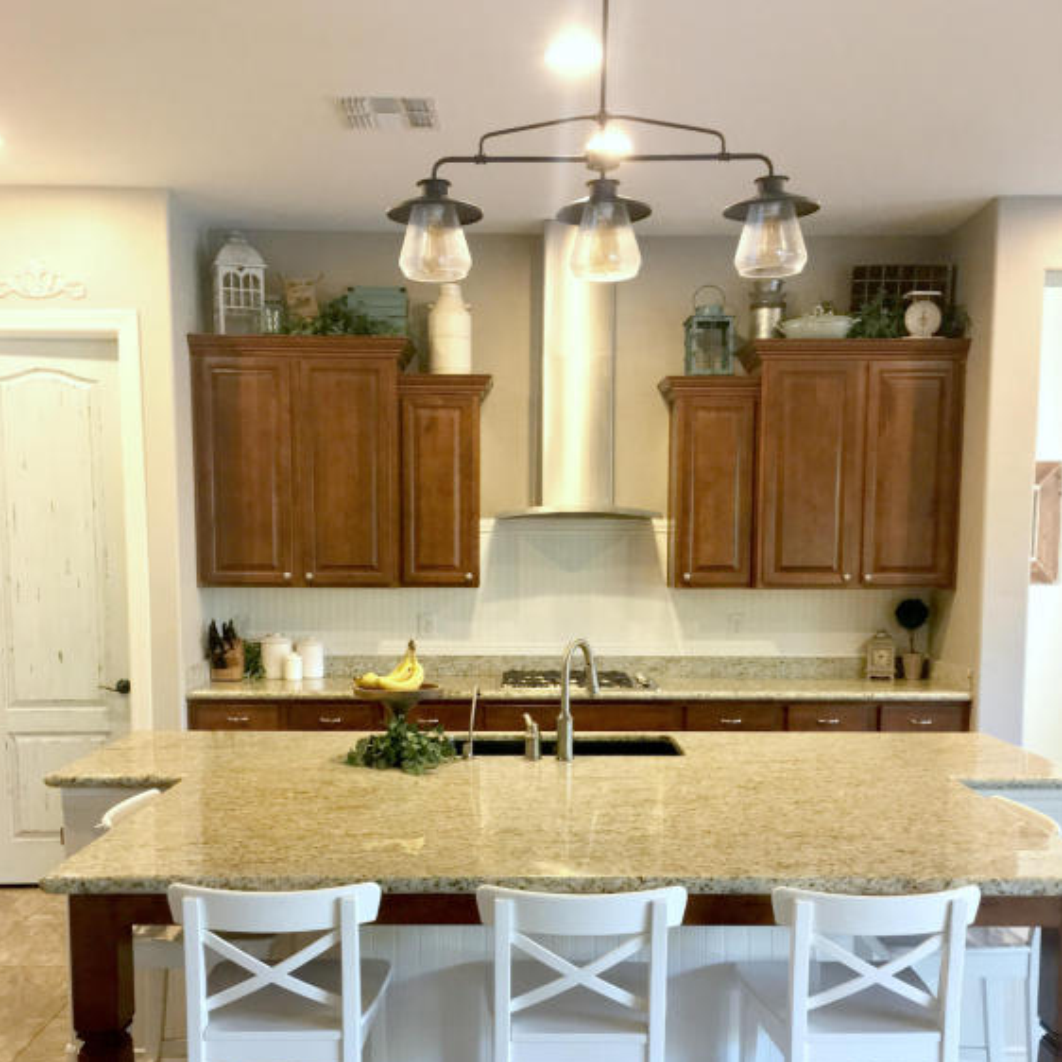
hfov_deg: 47.2
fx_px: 1215
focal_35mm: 35
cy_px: 678
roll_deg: +0.1
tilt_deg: -5.3
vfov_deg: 46.7
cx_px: 529
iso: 200
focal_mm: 4.15
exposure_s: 1/20
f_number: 2.2
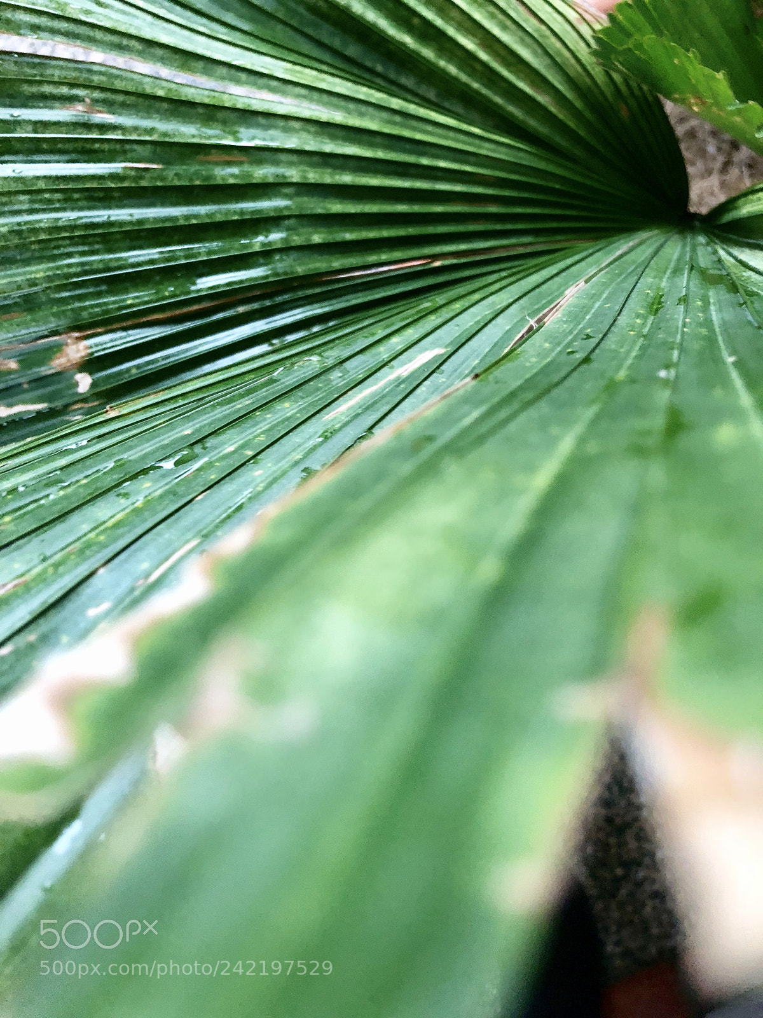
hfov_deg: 49.7
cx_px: 382
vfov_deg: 63.4
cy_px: 509
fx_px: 823
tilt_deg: -78.9
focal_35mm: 28
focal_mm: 3.99
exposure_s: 1/9
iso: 100
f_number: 1.8
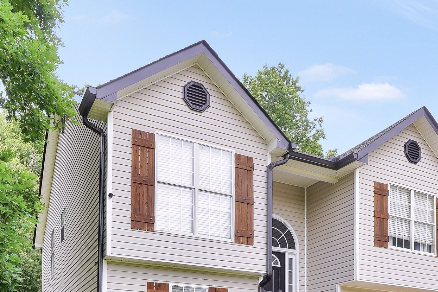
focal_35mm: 37
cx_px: 236
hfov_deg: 51.8
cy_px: 337
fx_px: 450
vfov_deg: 31.1
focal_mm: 10
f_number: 6.3
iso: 100
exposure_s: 1/100
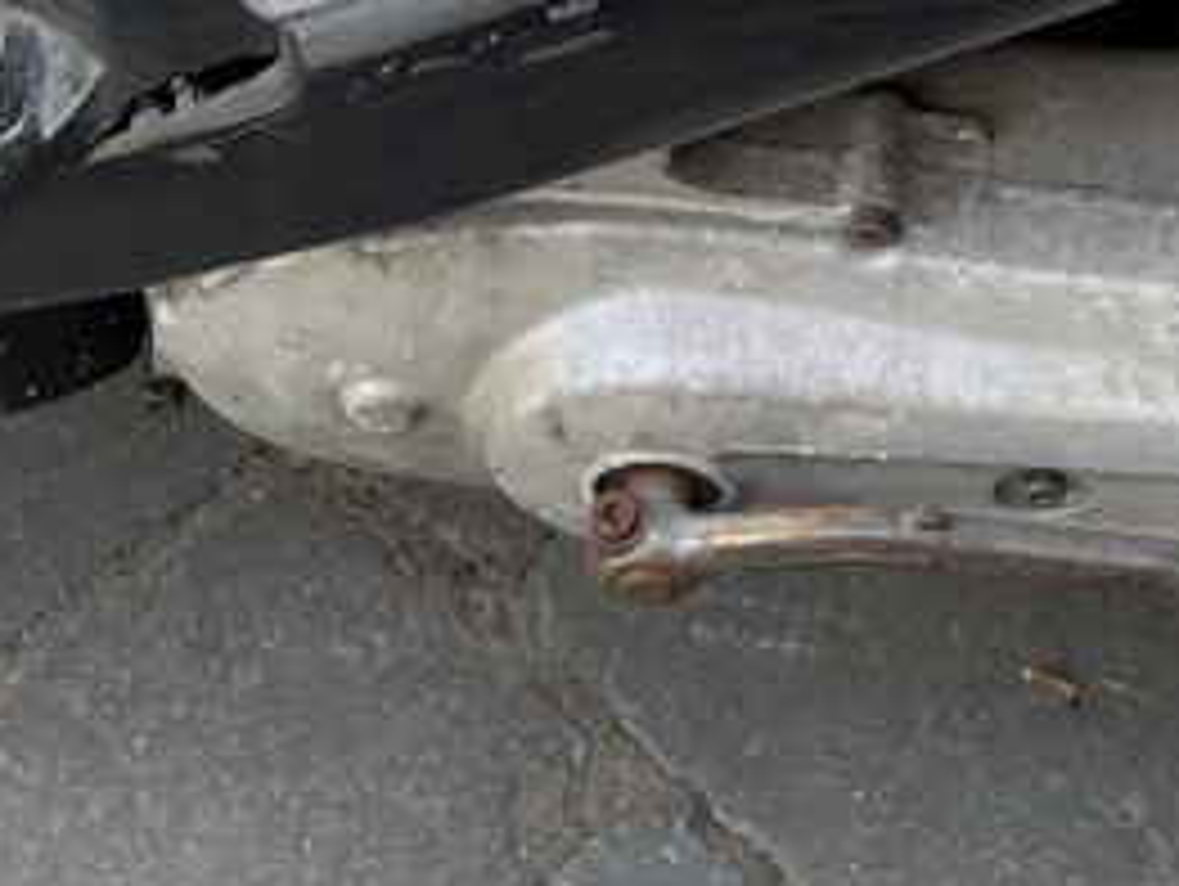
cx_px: 922
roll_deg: -6.4
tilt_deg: -37.8
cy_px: -747
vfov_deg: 11.5
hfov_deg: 16.4
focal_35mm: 119
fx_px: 4057
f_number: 1.6
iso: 40
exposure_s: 1/121
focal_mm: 4.2
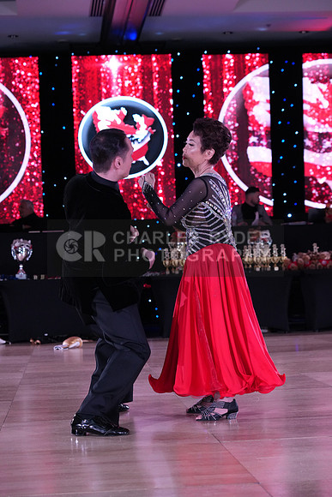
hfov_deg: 17.7
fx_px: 1064
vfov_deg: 26.3
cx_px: 166
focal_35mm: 77
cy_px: 248
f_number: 5
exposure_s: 1/250
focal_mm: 77
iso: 2500
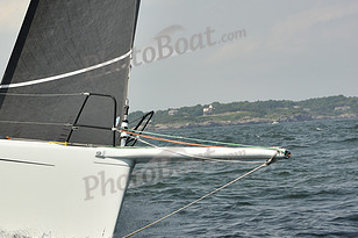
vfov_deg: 10.4
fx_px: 1312
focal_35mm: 132
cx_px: 23
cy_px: 126
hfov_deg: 15.3
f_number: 10
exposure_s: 1/800
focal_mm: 70
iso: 250
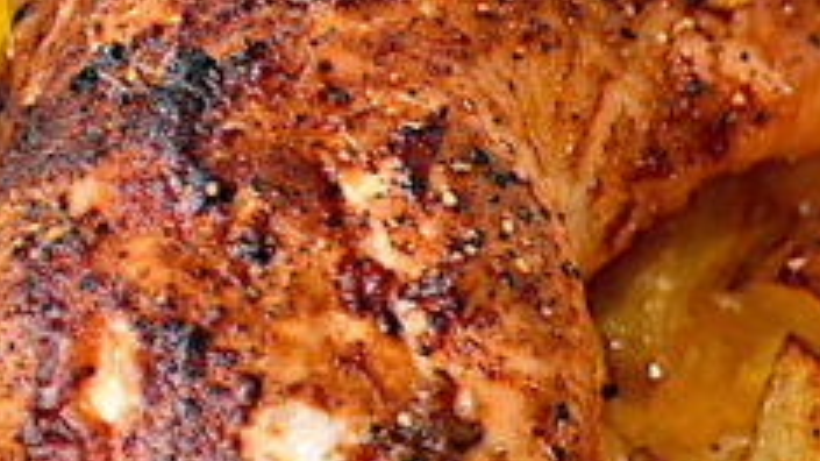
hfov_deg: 7.9
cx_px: 1106
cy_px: 234
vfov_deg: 4.5
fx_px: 5869
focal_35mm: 270
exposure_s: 1/60
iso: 250
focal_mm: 56
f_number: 4.8
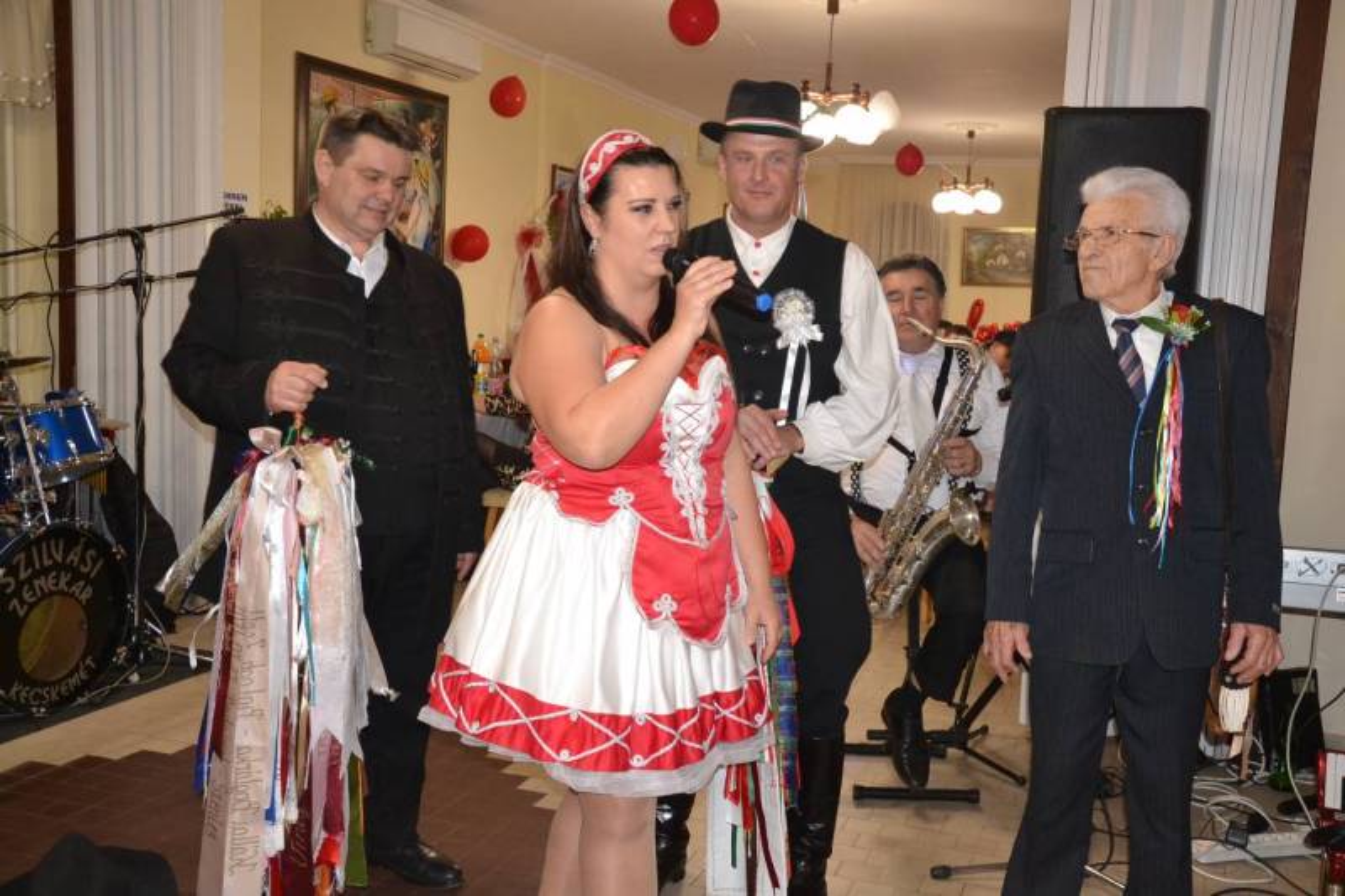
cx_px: 672
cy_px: 448
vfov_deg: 36.9
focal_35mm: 36
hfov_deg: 53.1
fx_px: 1345
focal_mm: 24
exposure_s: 1/60
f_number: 3.8
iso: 2000
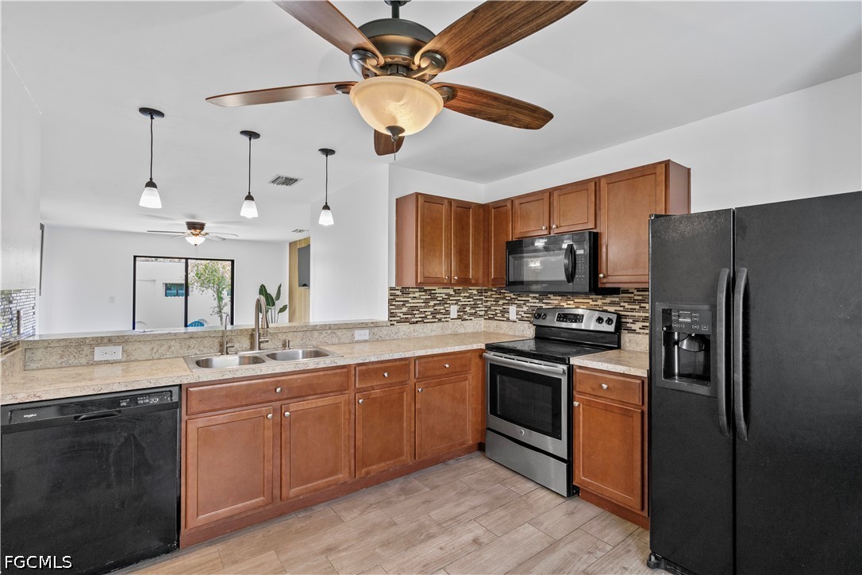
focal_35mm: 16
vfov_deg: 73.7
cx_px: 431
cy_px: 288
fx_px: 383
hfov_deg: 96.7
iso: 400
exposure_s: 1/15
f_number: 8
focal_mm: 16
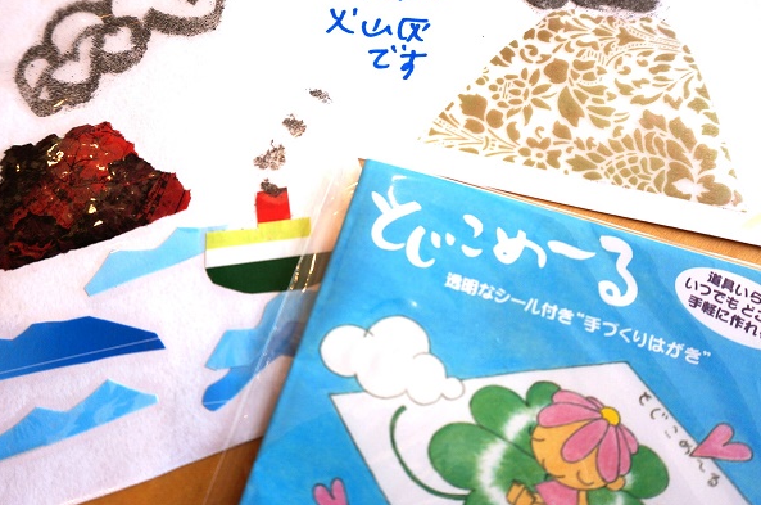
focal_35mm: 33
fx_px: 696
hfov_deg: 57.2
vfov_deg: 39.6
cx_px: 341
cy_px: 197
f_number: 5
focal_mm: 16
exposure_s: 1/100
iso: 100
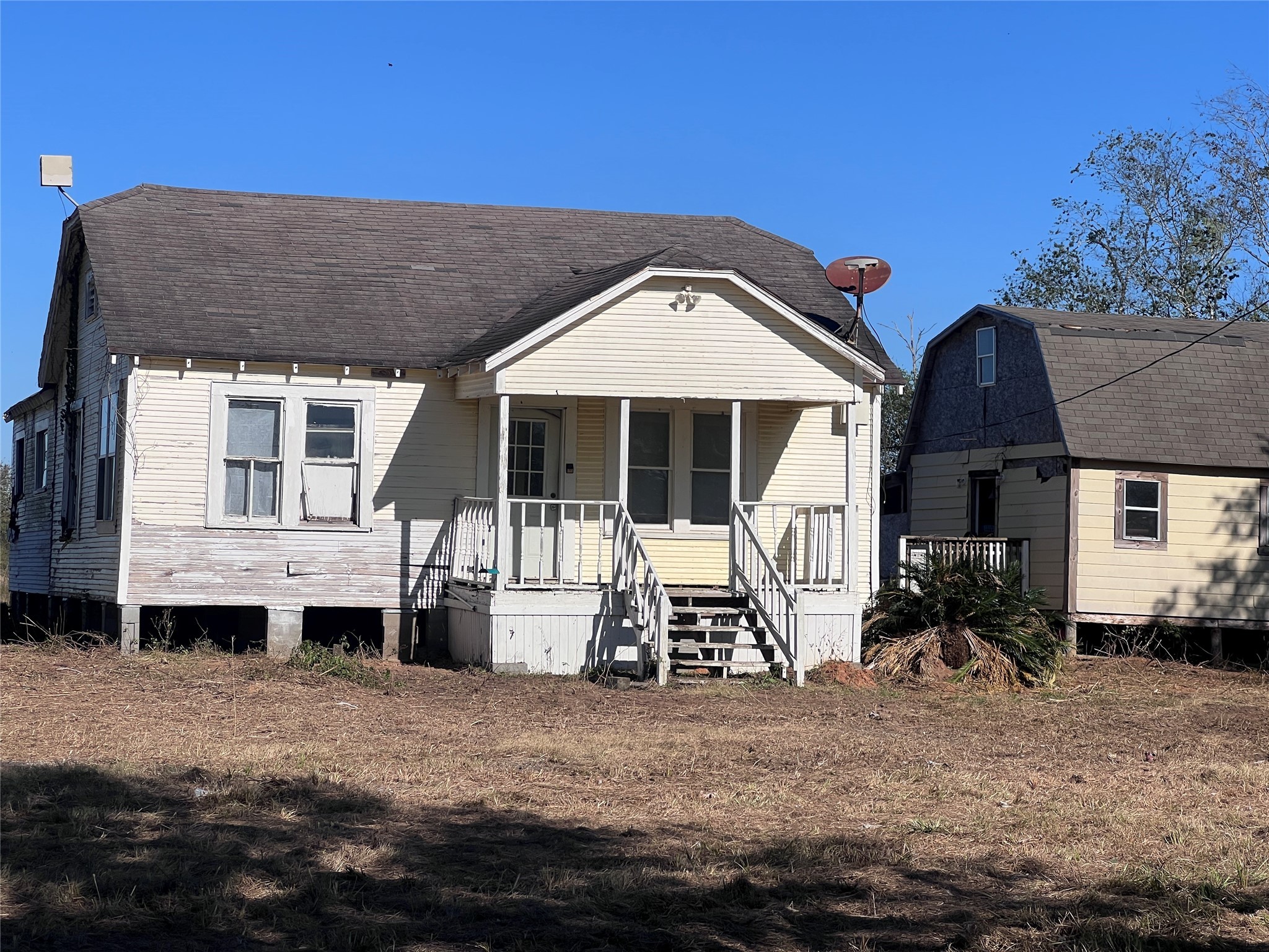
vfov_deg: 19.1
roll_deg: -0.9
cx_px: 634
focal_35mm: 77
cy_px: 476
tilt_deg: +3.0
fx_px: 2823
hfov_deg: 25.3
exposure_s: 1/1357
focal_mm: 9
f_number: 2.8
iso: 32
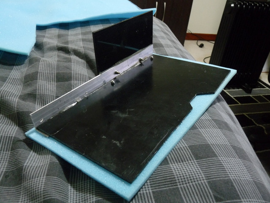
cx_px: 135
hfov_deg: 63.4
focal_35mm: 28
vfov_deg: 49.7
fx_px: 218
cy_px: 102
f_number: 3.6
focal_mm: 5
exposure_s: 1/5
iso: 400
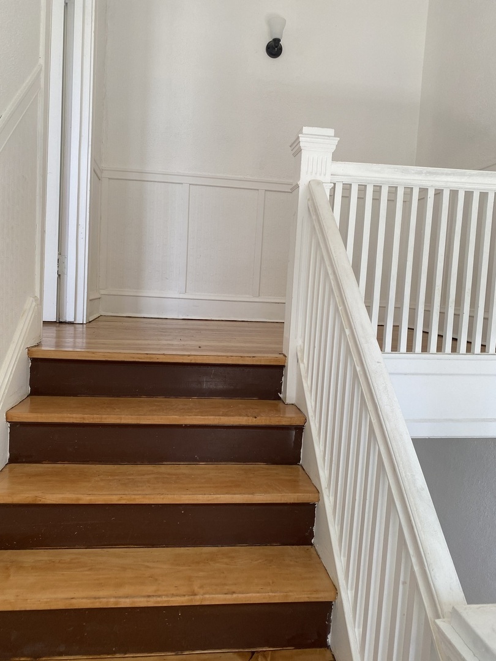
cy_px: 330
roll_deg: -3.3
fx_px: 497
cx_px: 248
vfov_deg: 67.3
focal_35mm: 26
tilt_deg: -2.5
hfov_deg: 53.1
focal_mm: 4.25
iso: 80
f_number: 1.8
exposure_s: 1/122
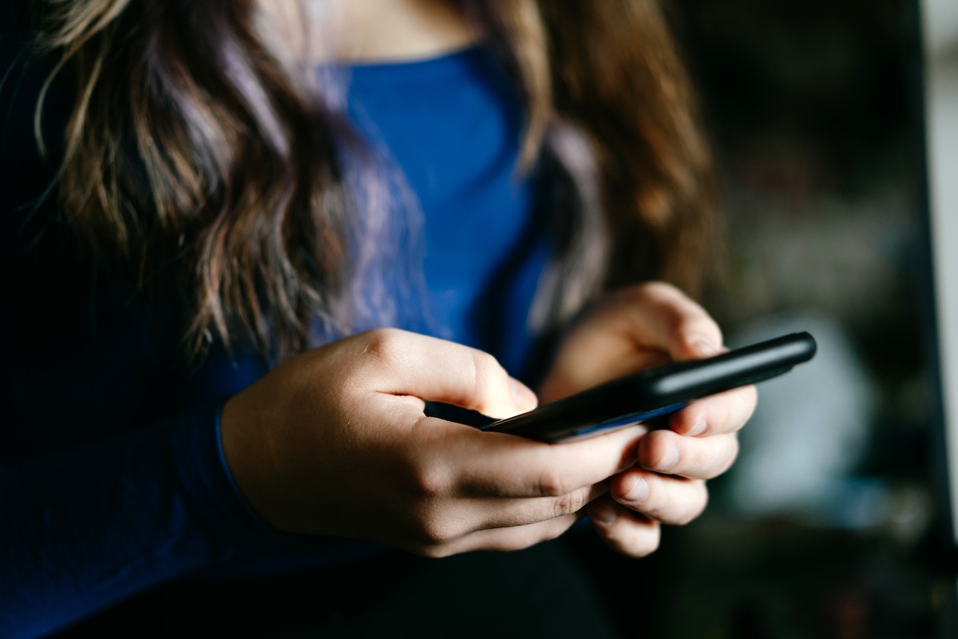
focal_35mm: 55
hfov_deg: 36.2
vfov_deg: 24.6
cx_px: 479
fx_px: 1463
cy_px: 320
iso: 400
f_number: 1.8
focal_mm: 55
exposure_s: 1/125
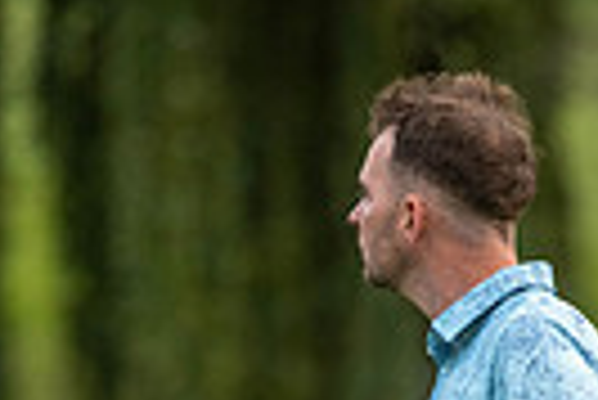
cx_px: 148
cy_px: 847
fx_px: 21718
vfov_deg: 1.1
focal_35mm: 1306
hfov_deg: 1.6
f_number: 4
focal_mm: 300
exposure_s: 1/400
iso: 800
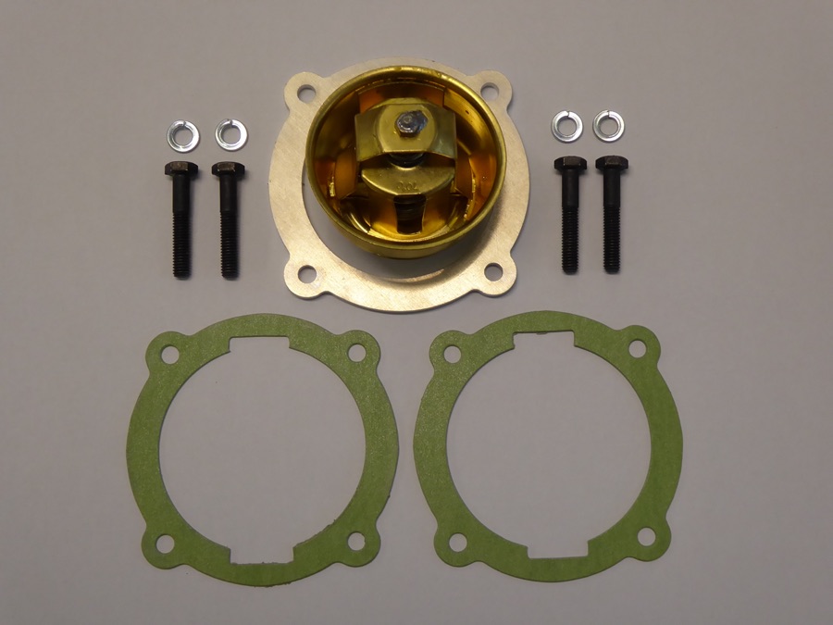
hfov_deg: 32.2
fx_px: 1444
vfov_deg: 24.4
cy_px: 312
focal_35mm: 60
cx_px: 416
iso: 250
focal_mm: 10.3
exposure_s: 1/60
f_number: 4.2
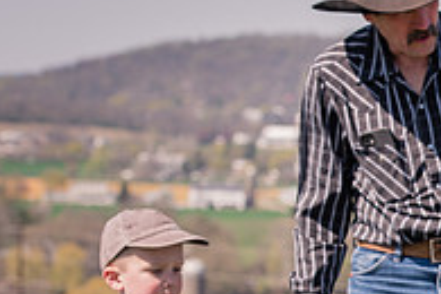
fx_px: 3711
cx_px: 637
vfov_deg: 4.5
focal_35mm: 303
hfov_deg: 6.7
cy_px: 369
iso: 200
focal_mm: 95
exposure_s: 1/500
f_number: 6.3
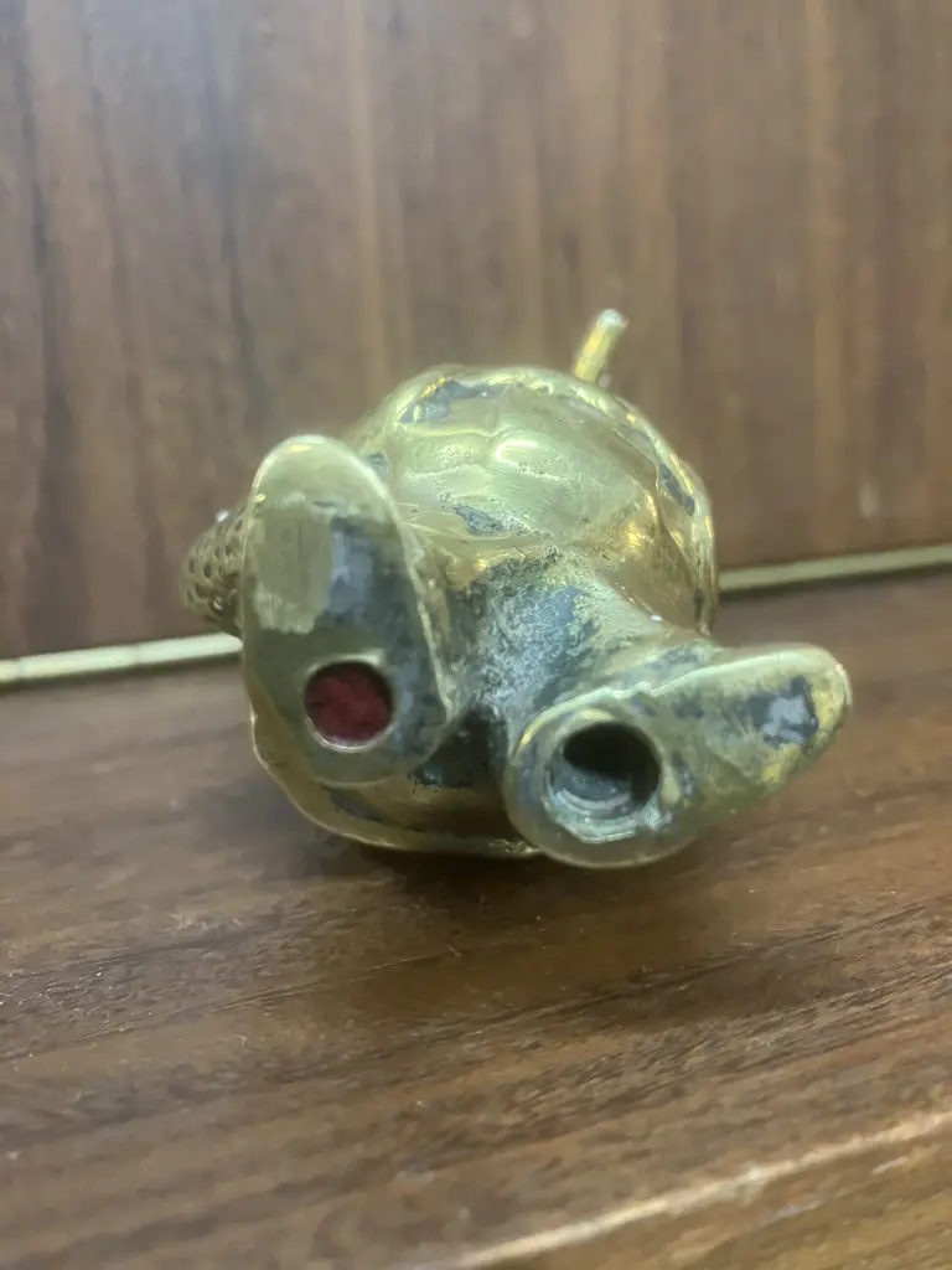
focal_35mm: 28
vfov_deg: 63.4
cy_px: 635
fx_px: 1027
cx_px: 476
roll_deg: +3.2
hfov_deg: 49.7
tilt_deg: -11.7
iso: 400
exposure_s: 1/25
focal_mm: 3.99
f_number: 1.8
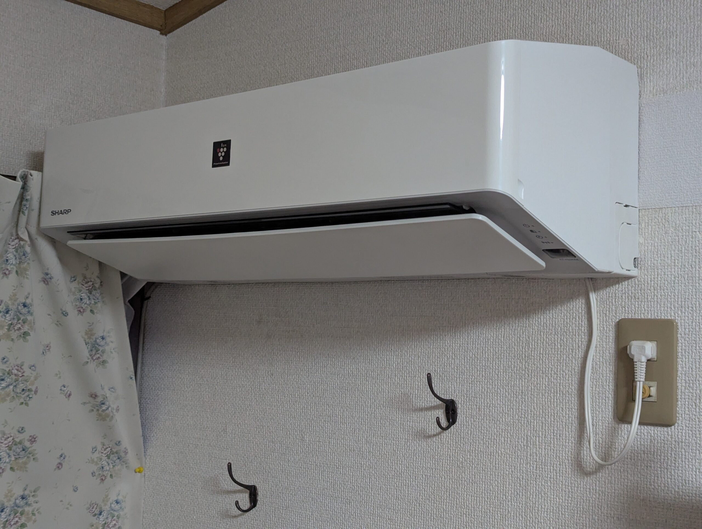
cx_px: 351
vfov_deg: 30.3
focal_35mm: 48
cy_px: 264
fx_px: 975
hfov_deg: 39.6
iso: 437
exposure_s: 1/24
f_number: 1.85
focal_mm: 6.81
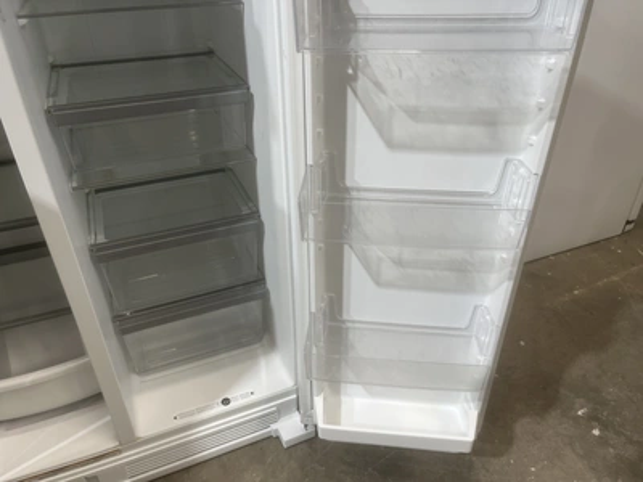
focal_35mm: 26
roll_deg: +1.7
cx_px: 322
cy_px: 241
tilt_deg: -31.7
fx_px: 483
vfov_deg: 53.1
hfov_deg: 67.3
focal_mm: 5.1
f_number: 1.6
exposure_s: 1/60
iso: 64
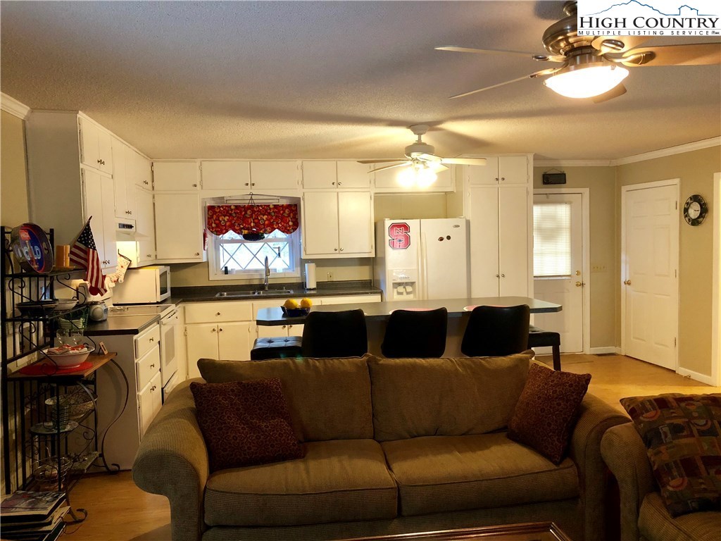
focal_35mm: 28
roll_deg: +0.5
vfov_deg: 49.7
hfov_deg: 63.4
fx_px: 583
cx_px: 360
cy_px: 270
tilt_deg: -2.8
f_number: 1.8
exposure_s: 1/15
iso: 80
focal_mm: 3.99
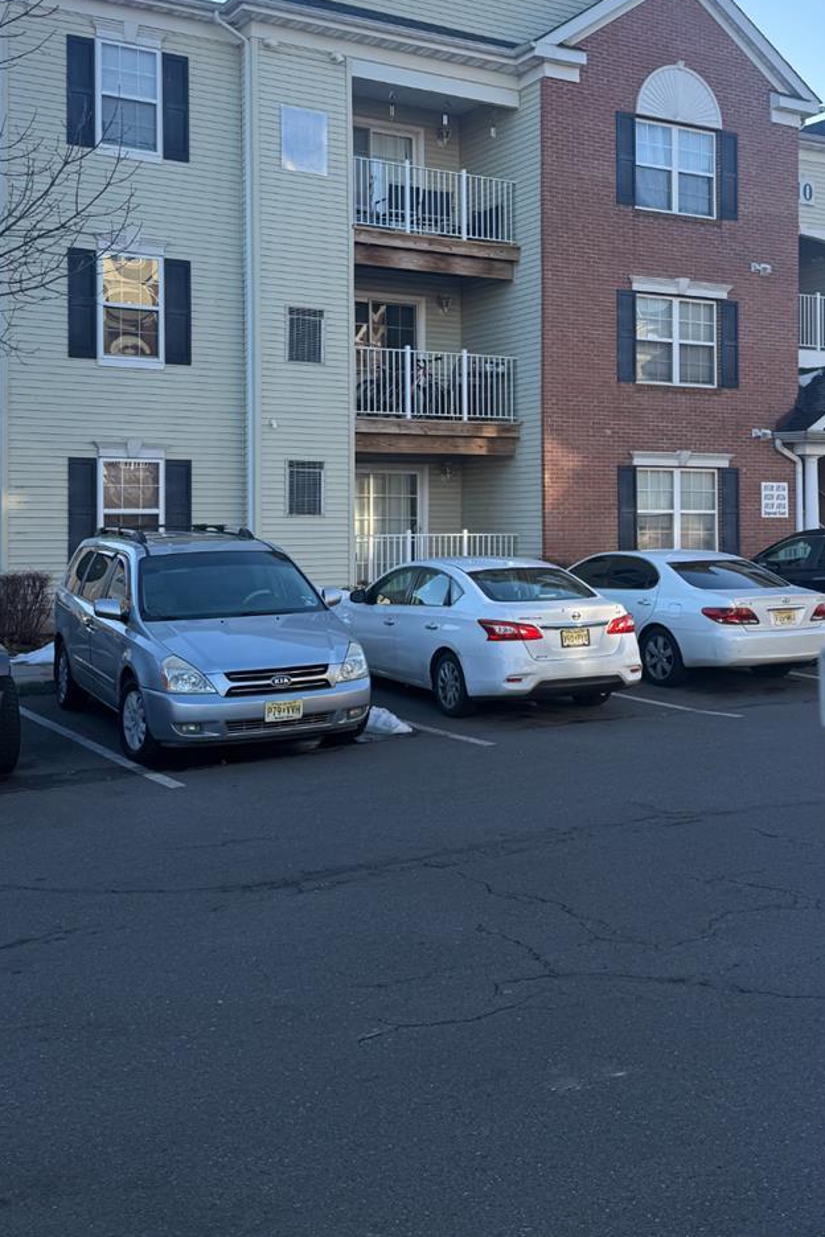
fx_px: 1375
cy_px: 486
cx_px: 466
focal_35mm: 40
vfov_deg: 48.1
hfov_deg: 33.4
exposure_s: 1/1689
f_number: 1.78
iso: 80
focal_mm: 6.76
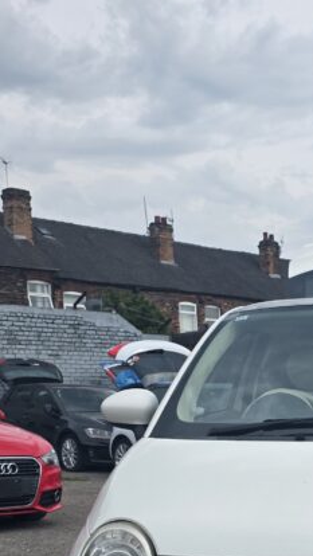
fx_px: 914
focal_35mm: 62
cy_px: 462
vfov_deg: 32.7
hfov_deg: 18.6
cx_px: 355
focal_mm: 6.3
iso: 80
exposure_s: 1/3717
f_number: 1.7
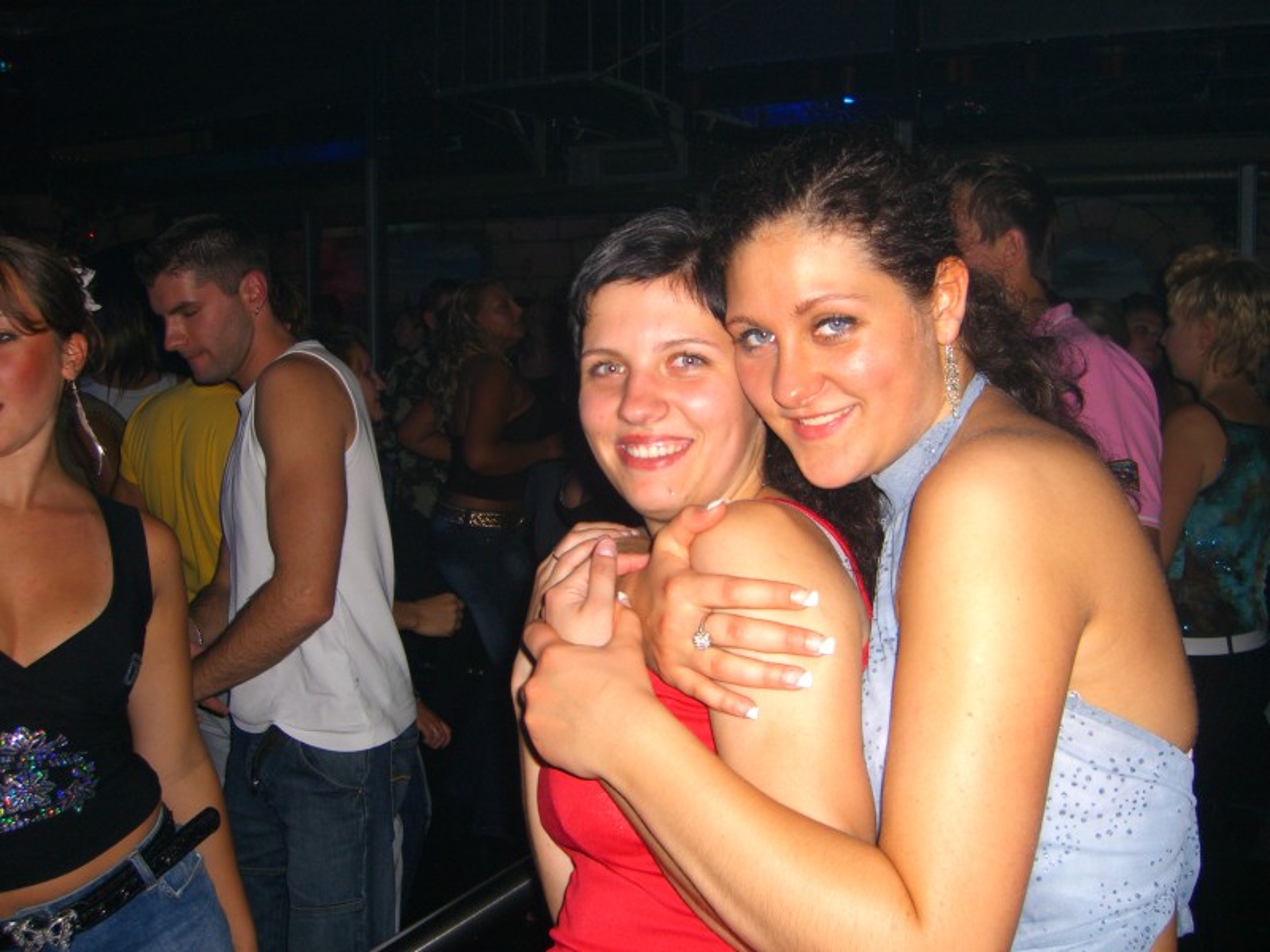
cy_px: 476
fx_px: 1394
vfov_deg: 37.7
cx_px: 635
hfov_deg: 49.0
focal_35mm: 38
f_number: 2.8
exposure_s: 1/60
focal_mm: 7.9
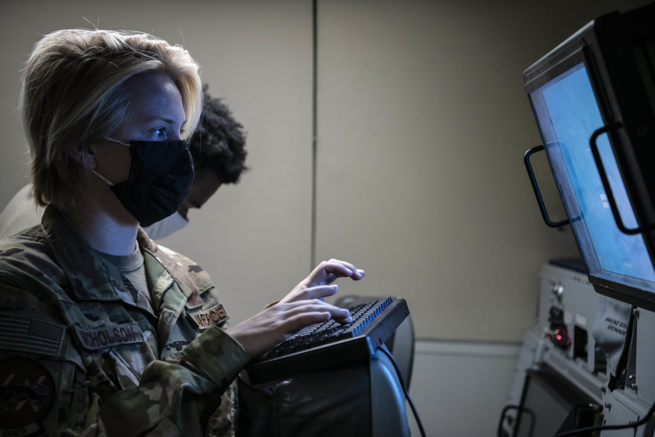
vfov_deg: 23.0
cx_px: 327
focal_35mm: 59
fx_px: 1073
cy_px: 217
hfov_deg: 33.9
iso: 2000
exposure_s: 1/60
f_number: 2.8
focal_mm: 58
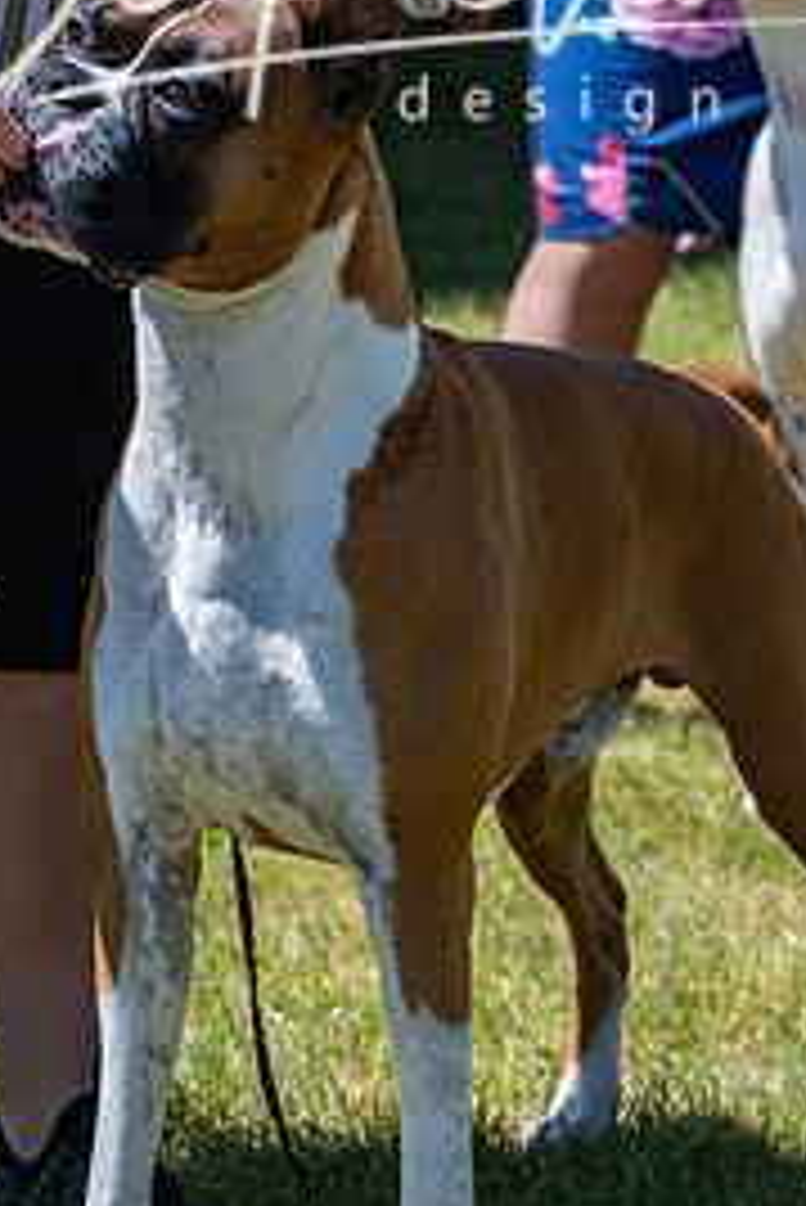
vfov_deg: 11.7
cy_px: 544
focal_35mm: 176
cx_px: 284
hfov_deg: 7.8
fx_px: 5903
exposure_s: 1/1600
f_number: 7.1
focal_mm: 105
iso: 800
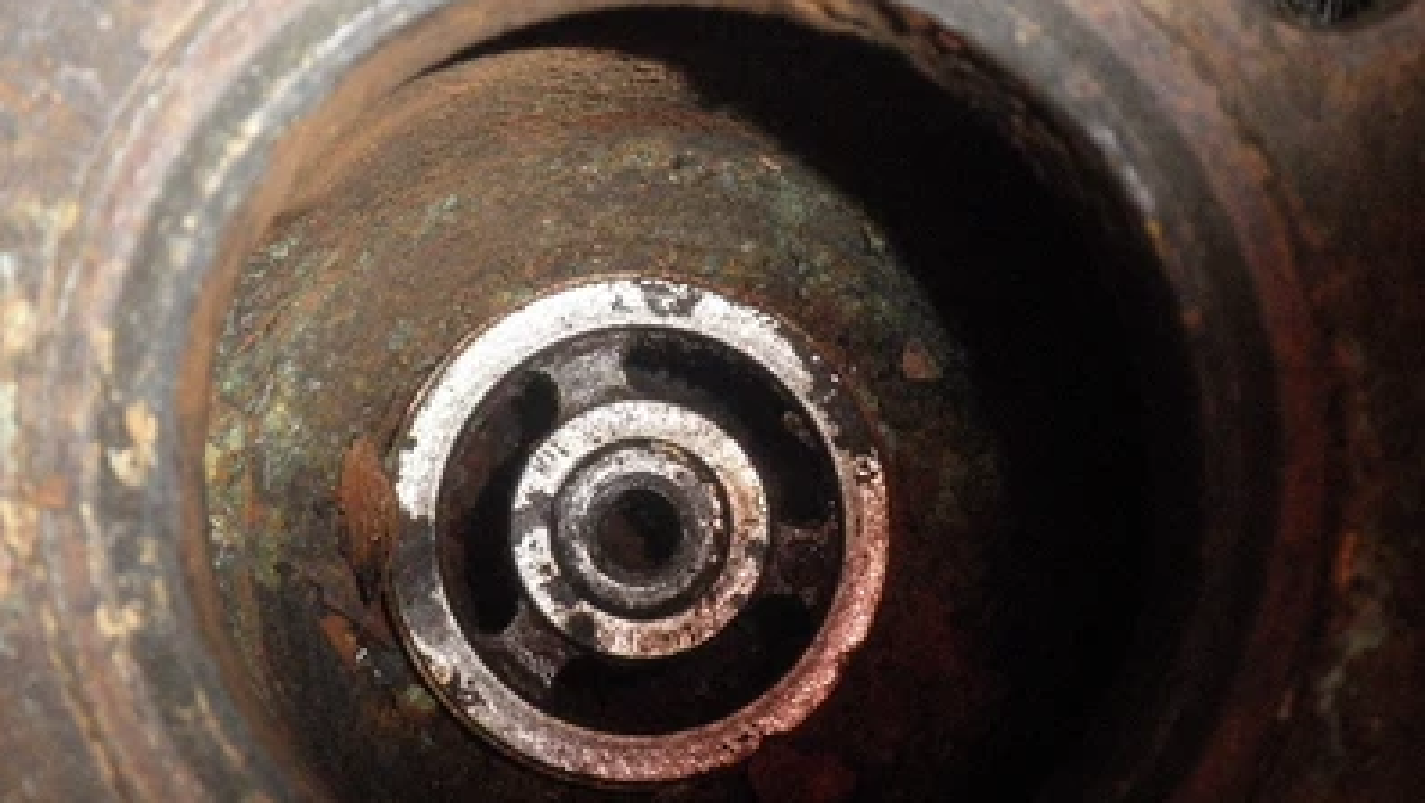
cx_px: 709
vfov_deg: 18.6
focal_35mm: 65
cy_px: 421
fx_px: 2457
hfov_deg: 32.3
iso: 500
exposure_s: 1/100
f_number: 10.7
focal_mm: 10.5
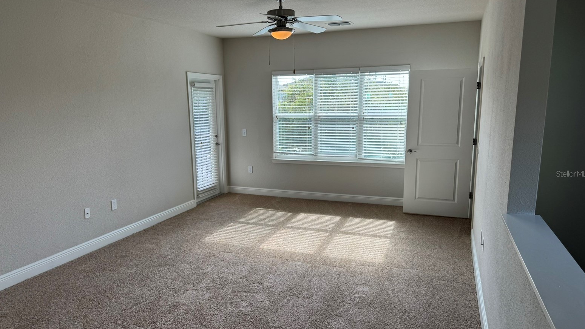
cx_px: 290
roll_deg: +1.4
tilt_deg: -8.9
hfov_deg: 69.8
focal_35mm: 27
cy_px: 174
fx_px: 419
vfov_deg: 42.9
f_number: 1.78
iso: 80
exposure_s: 1/236
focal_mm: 6.76
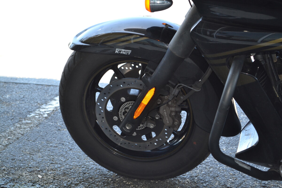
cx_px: 141
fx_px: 646
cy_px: 94
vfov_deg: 16.6
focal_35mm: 82
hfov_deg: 24.6
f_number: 5.6
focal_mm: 55
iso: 400
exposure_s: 1/100
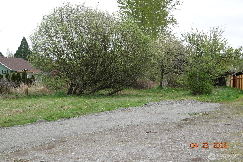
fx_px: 364
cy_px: 81
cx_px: 122
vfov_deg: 25.1
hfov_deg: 36.9
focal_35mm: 54
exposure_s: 1/250
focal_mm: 19.68
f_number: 4
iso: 100
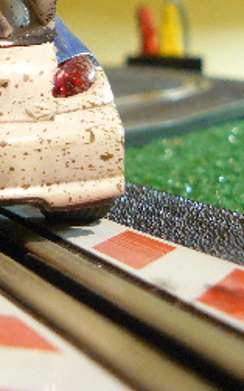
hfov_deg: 12.7
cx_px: -137
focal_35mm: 97
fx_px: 1034
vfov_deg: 20.9
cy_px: 31
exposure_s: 1/2.5
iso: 200
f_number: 2.8
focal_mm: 6
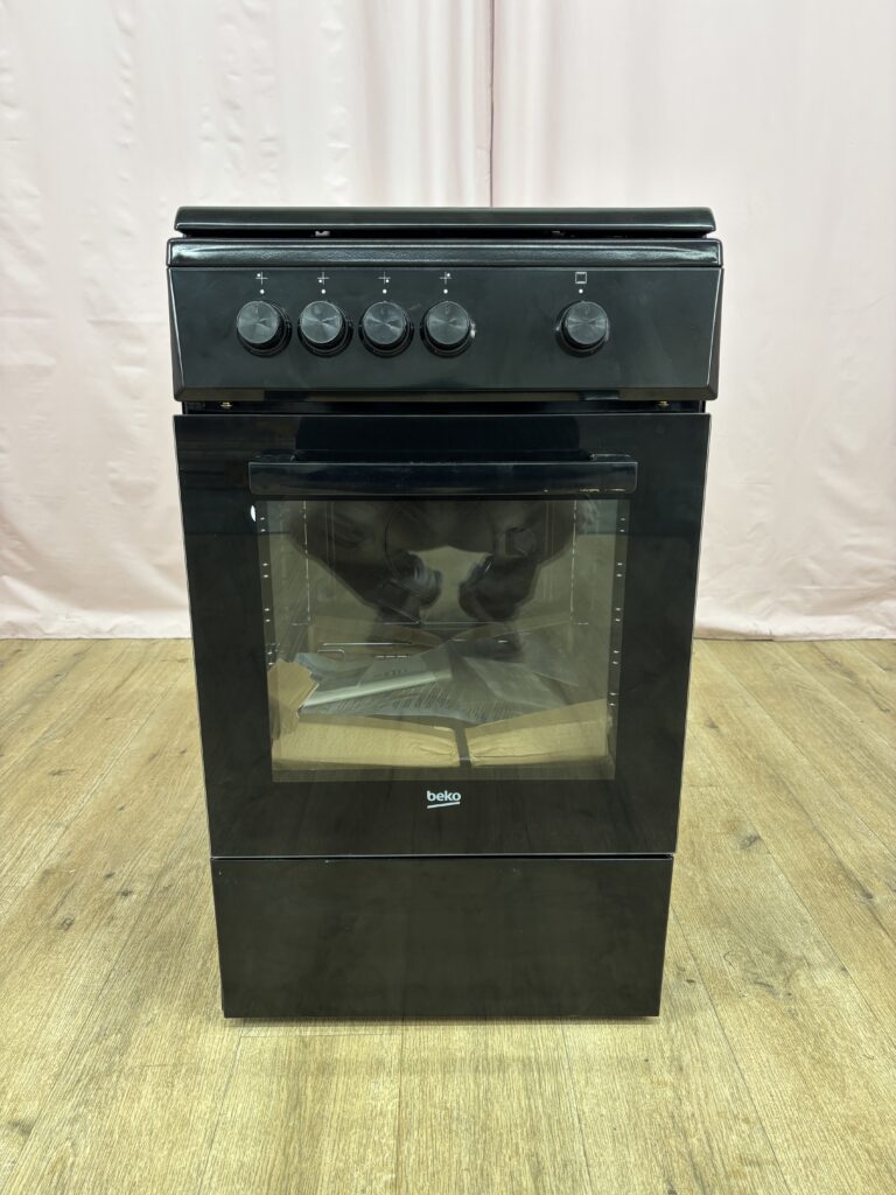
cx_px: 448
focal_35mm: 26
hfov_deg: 53.1
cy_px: 598
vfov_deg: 67.3
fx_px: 897
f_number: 1.6
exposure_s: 1/50
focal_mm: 5.96
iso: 100
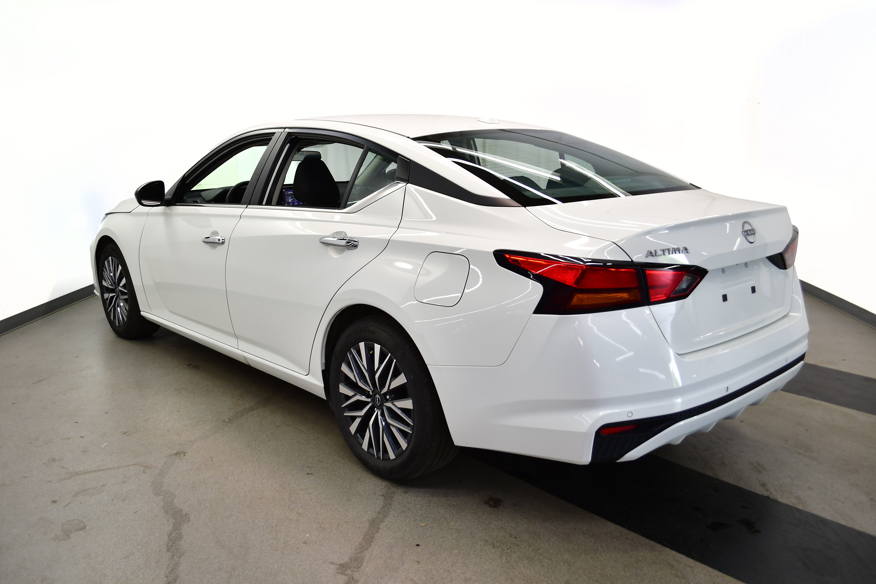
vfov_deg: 43.6
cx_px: 438
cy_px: 292
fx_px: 730
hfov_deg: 61.9
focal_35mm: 30
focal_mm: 20
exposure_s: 1/30
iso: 125
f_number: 4
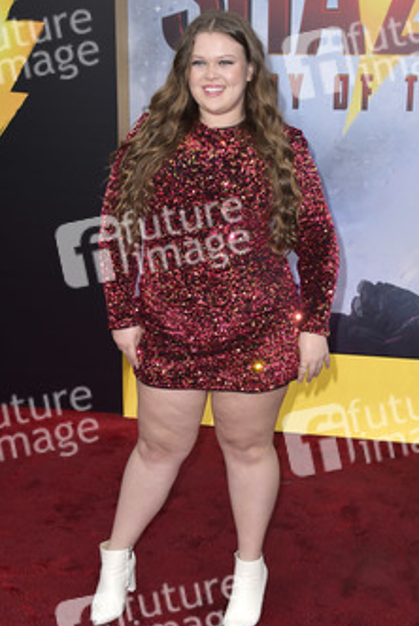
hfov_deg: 25.6
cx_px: 209
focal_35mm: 53
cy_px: 338
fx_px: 923
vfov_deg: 37.5
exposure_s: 1/250
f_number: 6.3
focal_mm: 44
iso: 320
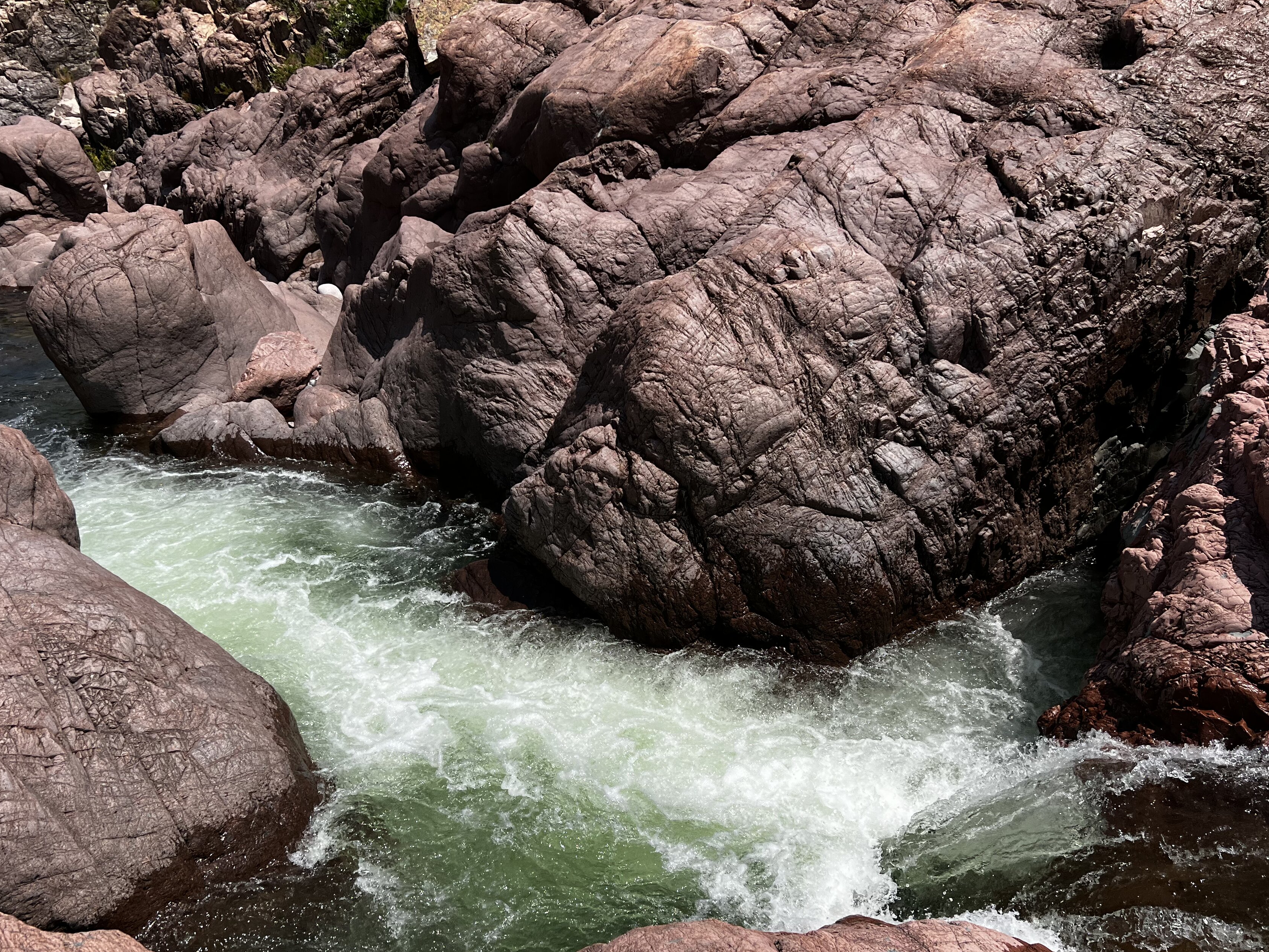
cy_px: 532
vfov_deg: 45.4
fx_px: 1136
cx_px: 597
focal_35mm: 31
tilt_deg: -25.3
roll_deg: +2.9
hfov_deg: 58.3
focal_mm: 5.7
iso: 50
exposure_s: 1/4630
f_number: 1.5
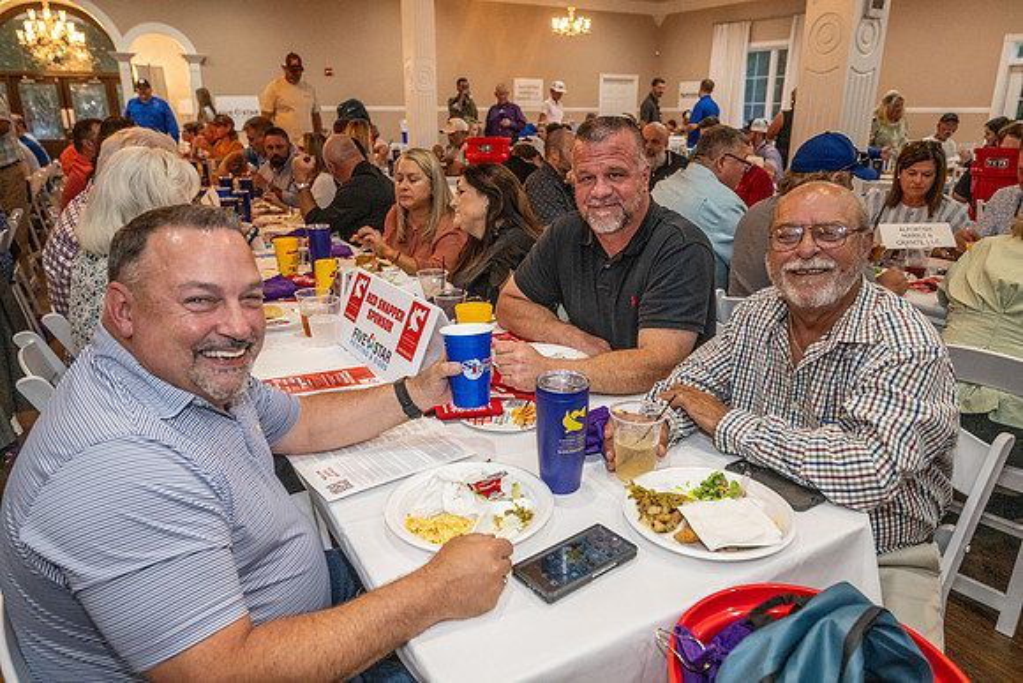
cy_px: 342
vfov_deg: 54.1
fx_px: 668
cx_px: 512
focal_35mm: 24
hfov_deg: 74.9
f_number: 4
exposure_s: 1/200
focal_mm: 23.5
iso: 2500
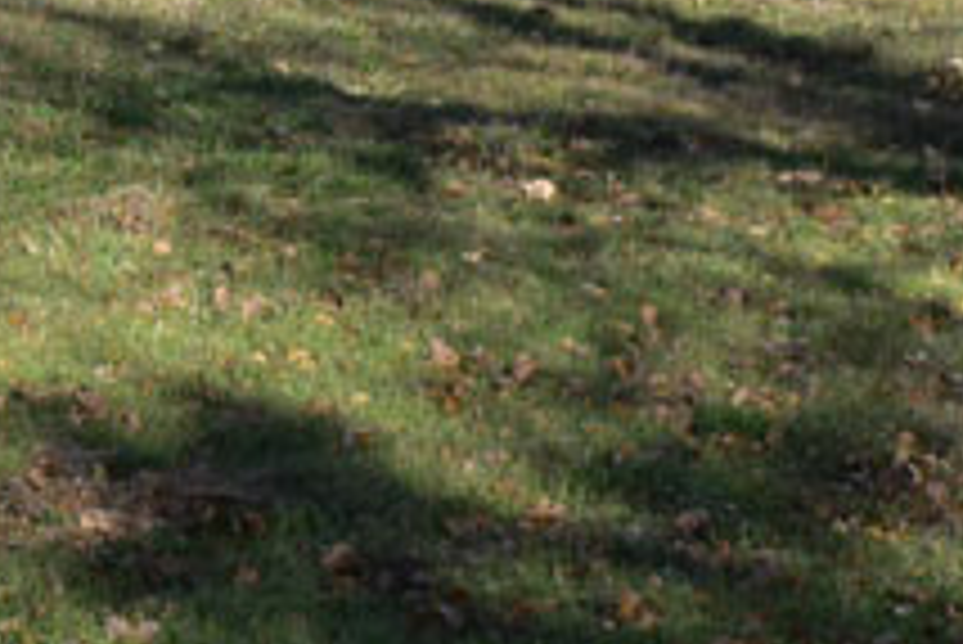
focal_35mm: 126
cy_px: -47
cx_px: -405
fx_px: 3373
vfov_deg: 10.8
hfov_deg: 15.2
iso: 400
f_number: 13
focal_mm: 18
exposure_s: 1/320
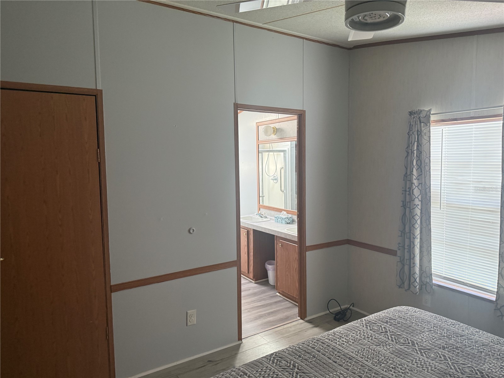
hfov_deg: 71.6
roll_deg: +0.5
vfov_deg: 56.8
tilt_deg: -1.6
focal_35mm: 24
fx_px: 349
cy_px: 189
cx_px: 252
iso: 400
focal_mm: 6.76
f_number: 1.78
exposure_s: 1/120
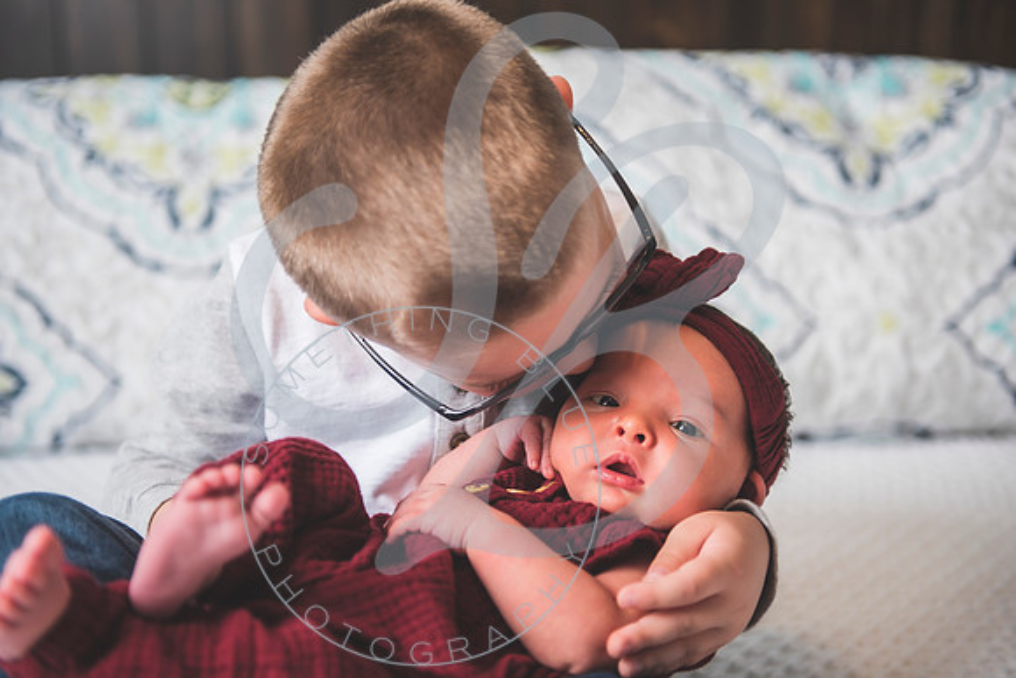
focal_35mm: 58
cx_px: 508
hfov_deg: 34.5
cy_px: 339
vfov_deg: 23.4
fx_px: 1637
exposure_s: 1/100
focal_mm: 58
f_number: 2.8
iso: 100
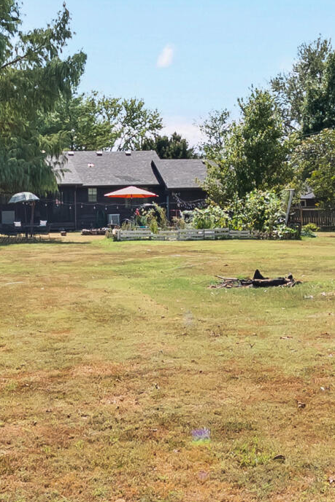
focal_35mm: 61
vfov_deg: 32.7
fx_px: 852
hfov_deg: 22.2
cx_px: 177
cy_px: 180
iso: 640
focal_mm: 14
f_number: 8
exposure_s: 1/60
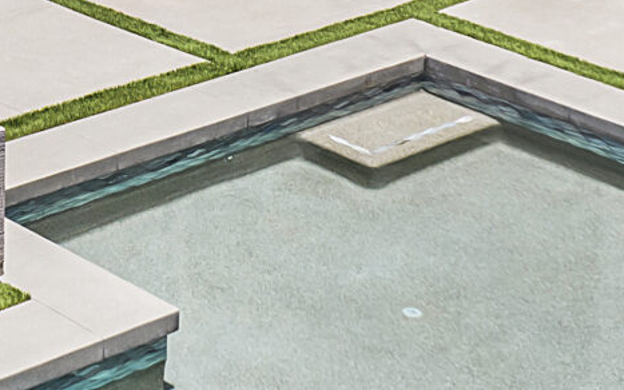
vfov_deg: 9.9
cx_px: -164
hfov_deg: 16.2
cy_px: -381
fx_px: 2092
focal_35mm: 123
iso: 100
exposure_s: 1/1600
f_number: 2.8
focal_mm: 8.38
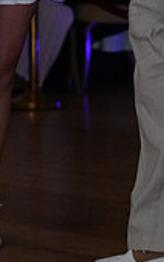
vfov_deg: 7.8
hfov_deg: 4.9
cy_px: -86
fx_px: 1901
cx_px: 96
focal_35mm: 266
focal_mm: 77
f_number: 5
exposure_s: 1/200
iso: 5000
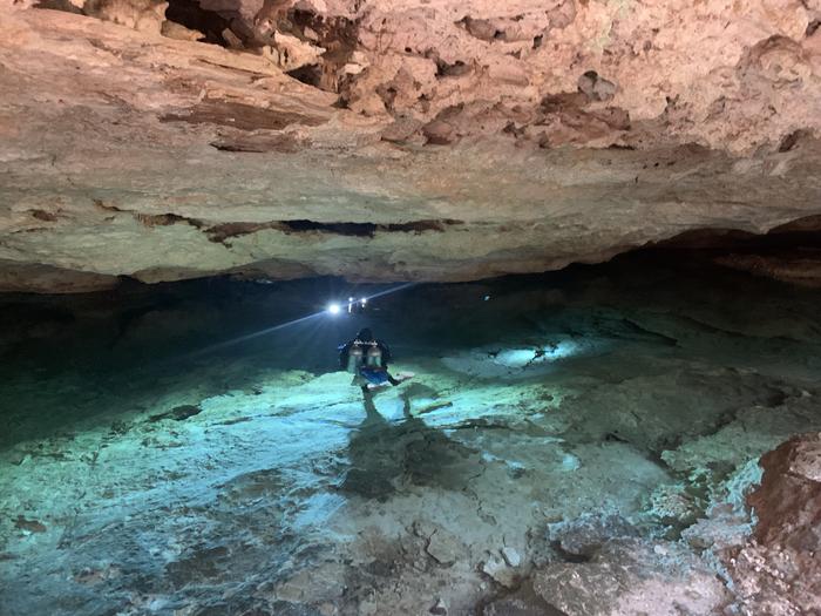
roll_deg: -4.1
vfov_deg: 53.1
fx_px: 617
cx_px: 410
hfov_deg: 67.3
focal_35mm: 26
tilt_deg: -14.4
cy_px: 308
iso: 800
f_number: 1.8
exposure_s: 1/30
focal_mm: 4.25
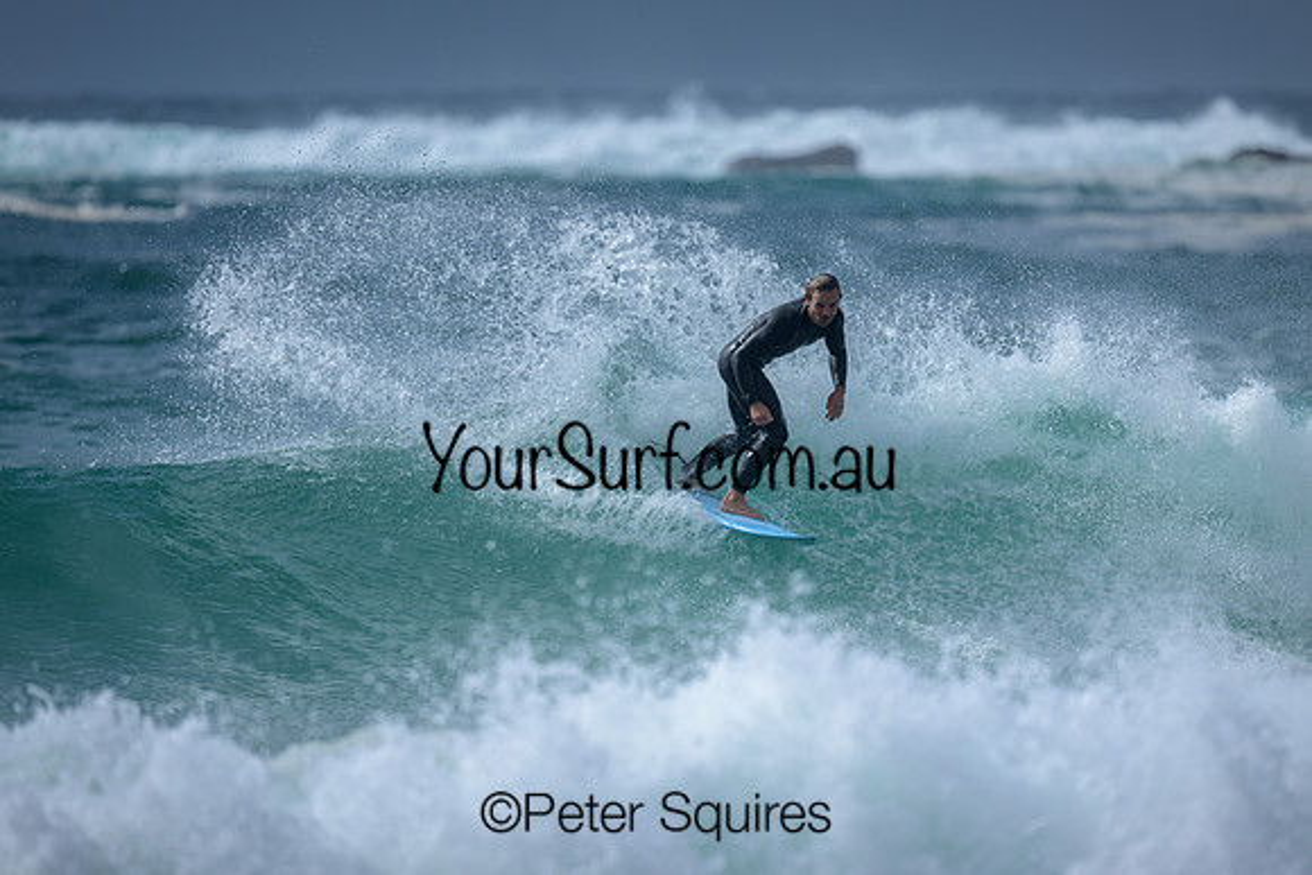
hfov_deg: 2.5
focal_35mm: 817
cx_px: 656
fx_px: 29784
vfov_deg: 1.7
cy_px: 438
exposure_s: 1/2000
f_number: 6.3
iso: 140
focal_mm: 800
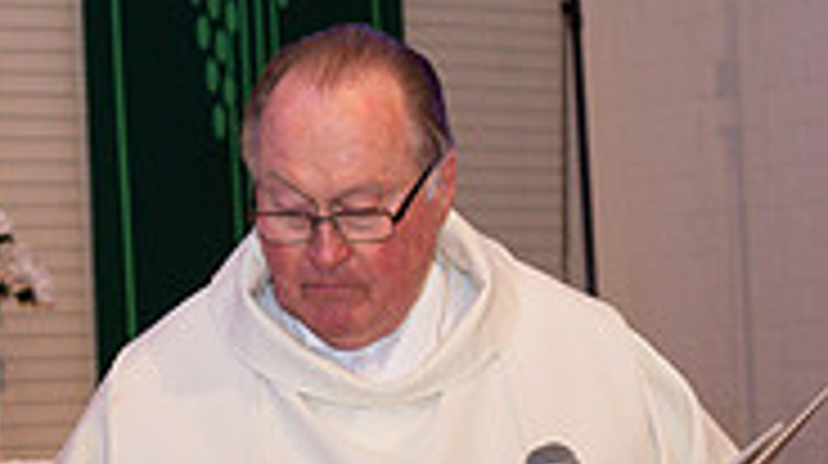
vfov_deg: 6.5
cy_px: 311
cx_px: 315
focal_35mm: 185
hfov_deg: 11.6
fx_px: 4057
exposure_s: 1/60
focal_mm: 56
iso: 1250
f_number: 4.5
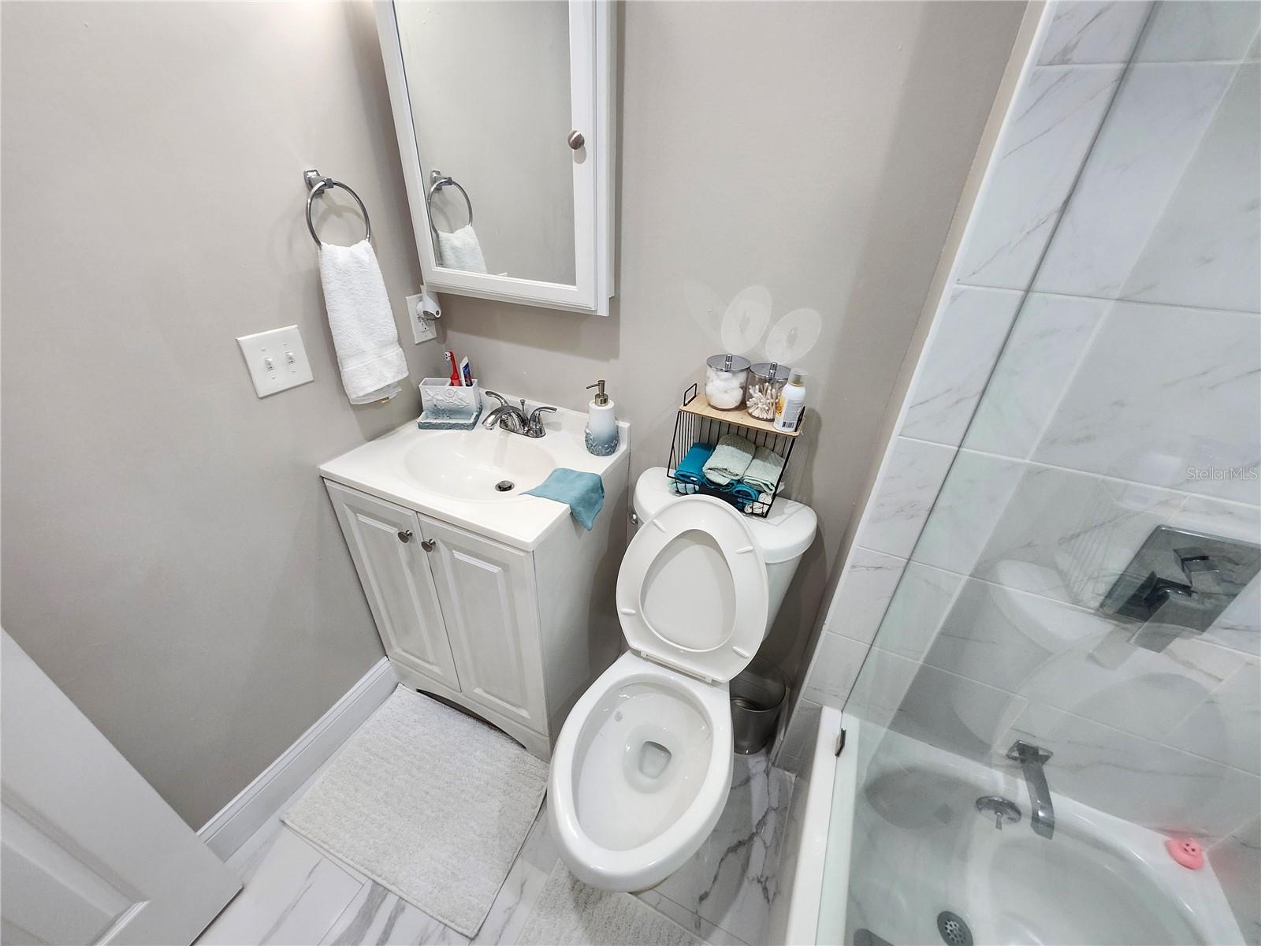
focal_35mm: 13
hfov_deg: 106.2
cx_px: 630
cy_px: 473
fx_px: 474
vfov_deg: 89.9
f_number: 2.2
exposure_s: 1/60
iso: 200
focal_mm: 1.74
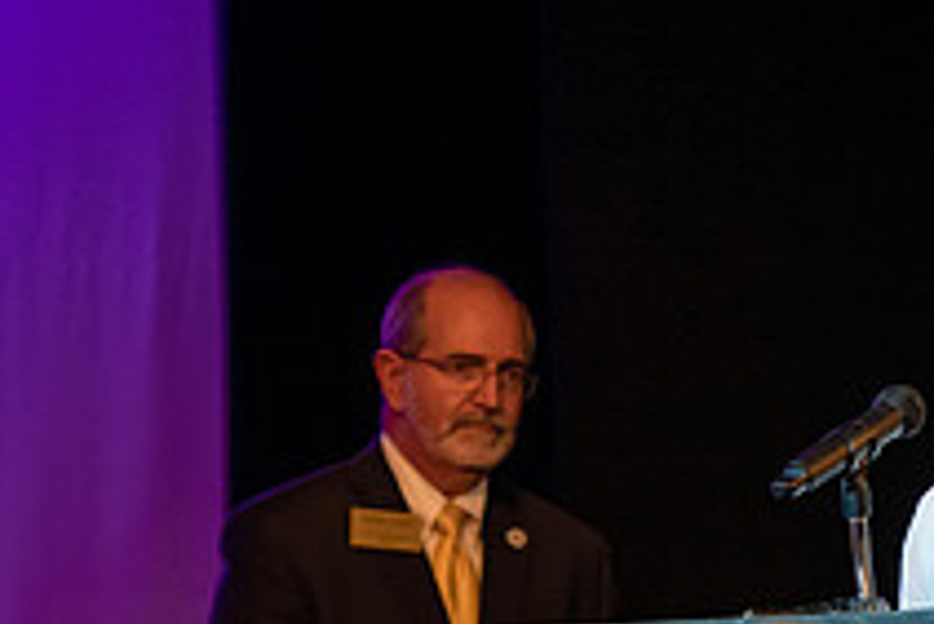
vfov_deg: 4.1
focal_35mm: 335
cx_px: 1208
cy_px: 524
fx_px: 8697
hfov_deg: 6.1
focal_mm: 122
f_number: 4
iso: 2000
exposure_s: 1/200
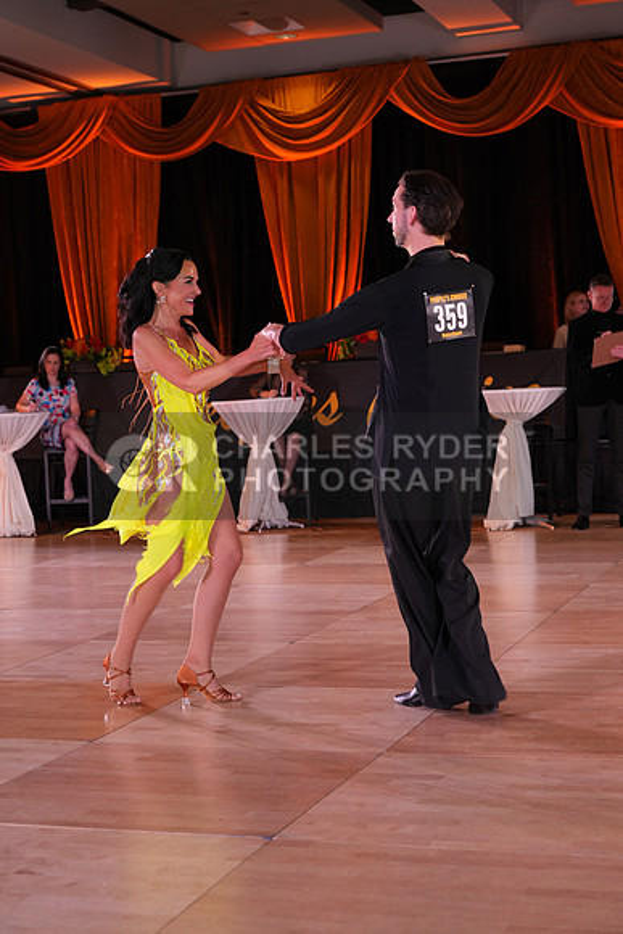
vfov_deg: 33.9
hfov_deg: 23.0
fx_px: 1531
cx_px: 312
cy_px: 467
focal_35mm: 59
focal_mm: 59
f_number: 5
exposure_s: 1/200
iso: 1250
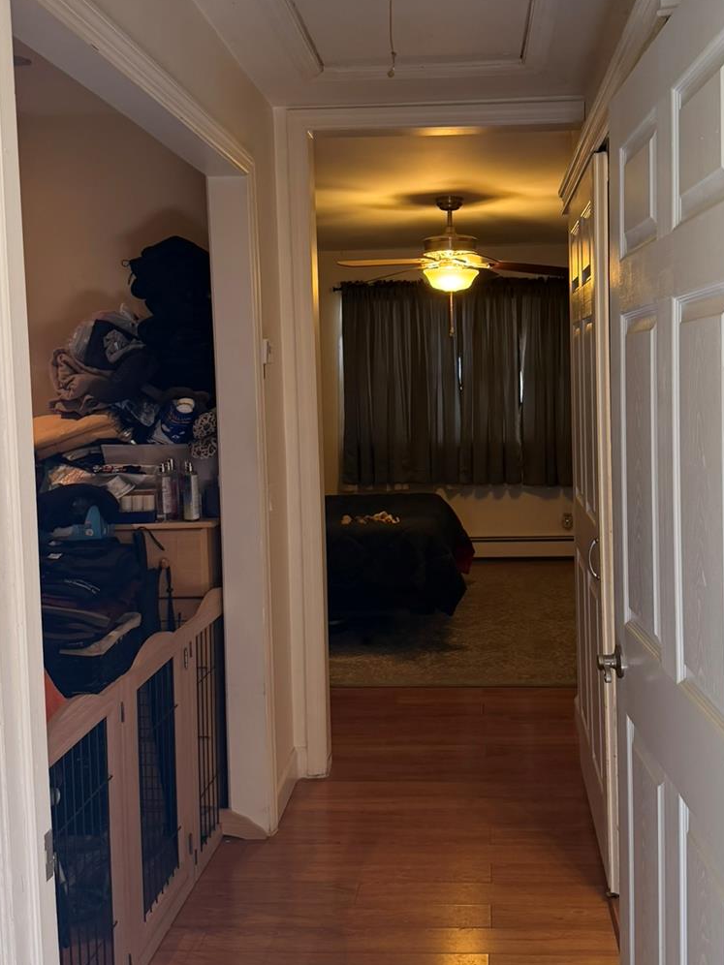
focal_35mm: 37
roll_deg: +2.0
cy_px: 443
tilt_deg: -2.6
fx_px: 1032
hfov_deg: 38.5
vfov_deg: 50.1
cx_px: 425
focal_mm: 6.76
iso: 160
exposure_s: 1/60
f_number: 1.78
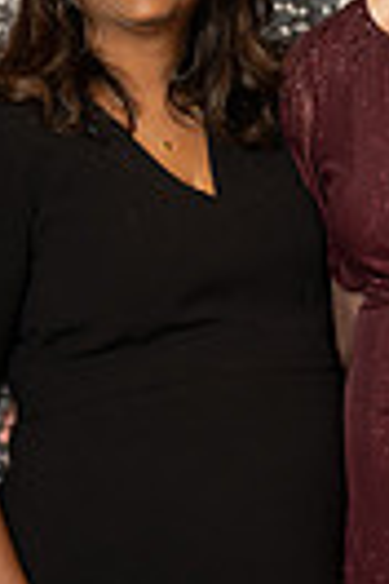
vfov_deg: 11.9
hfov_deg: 7.8
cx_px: 495
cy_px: 212
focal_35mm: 173
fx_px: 2804
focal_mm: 50.9
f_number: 2.8
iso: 1000
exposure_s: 1/160
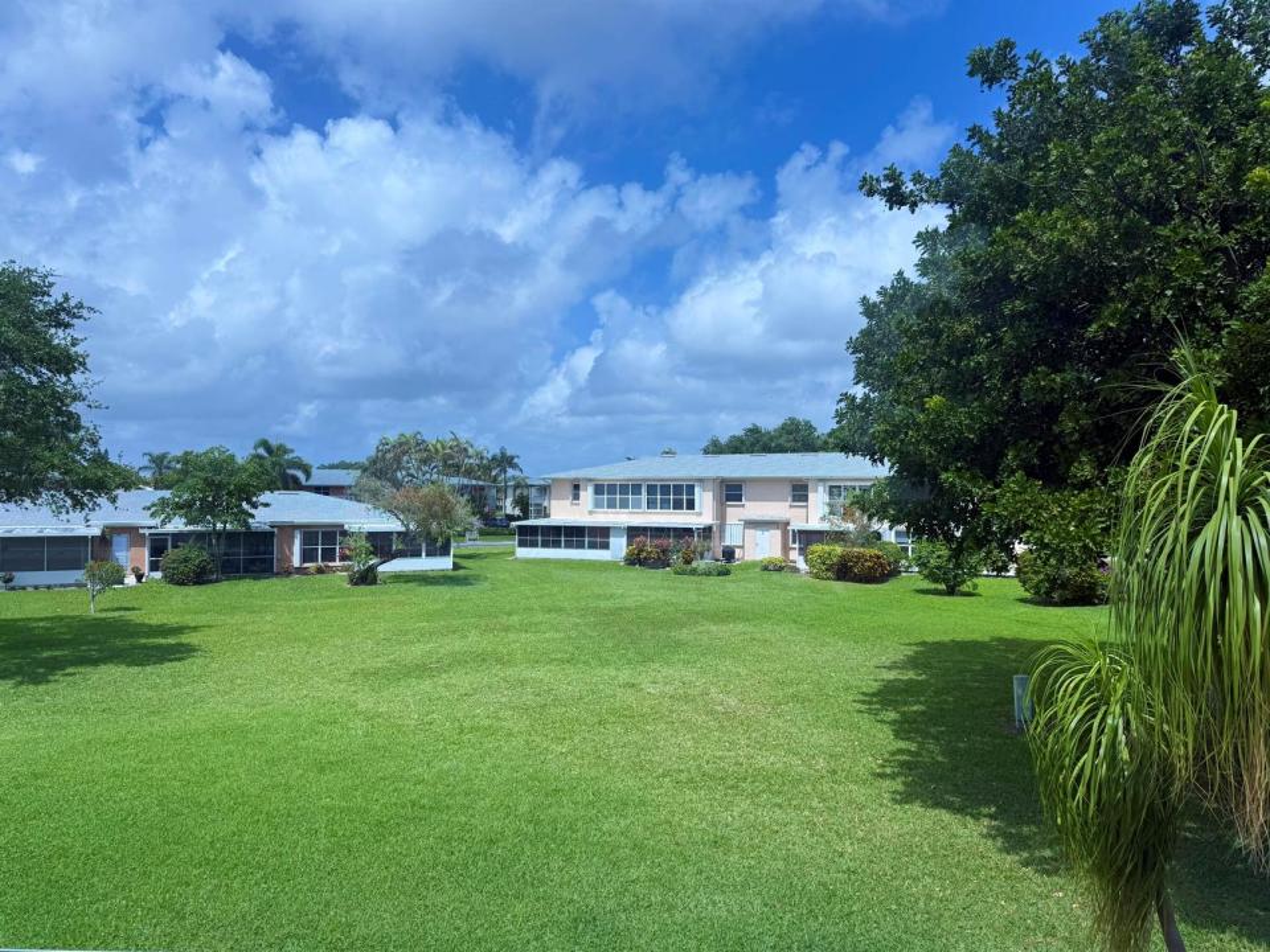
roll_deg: -0.4
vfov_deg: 56.8
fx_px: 881
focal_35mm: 24
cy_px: 476
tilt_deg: +1.1
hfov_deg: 71.6
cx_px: 635
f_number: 1.78
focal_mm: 6.76
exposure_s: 1/1018
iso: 80
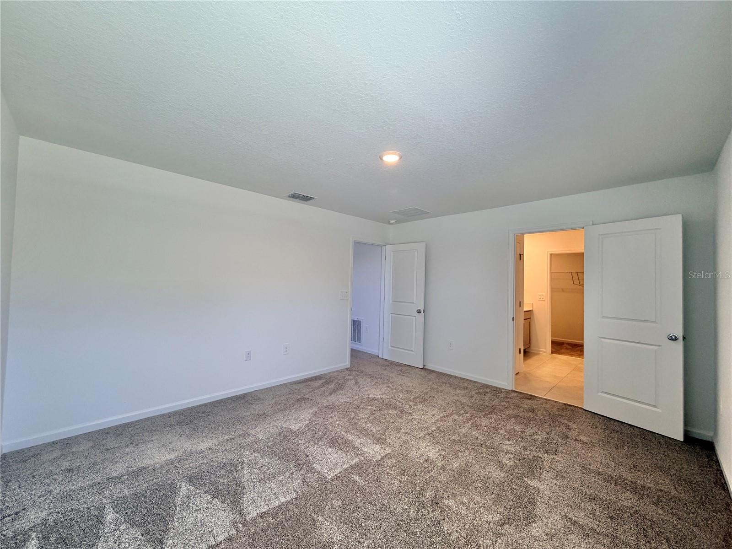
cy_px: 274
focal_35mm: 14
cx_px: 366
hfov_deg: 102.1
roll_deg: -1.1
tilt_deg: +1.6
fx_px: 296
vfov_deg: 85.7
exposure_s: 1/120
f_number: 2.2
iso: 160
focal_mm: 2.22
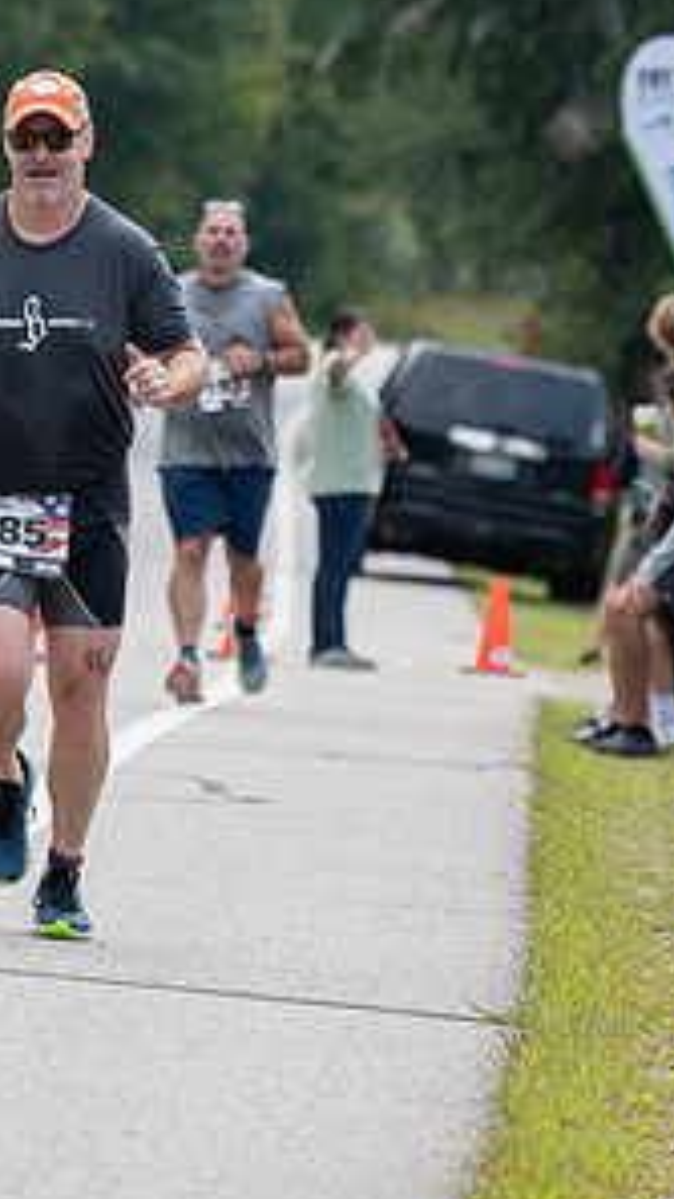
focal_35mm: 409
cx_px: -32
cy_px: 490
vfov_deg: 5.3
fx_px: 12998
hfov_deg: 3.0
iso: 200
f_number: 5
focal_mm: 200
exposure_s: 1/250
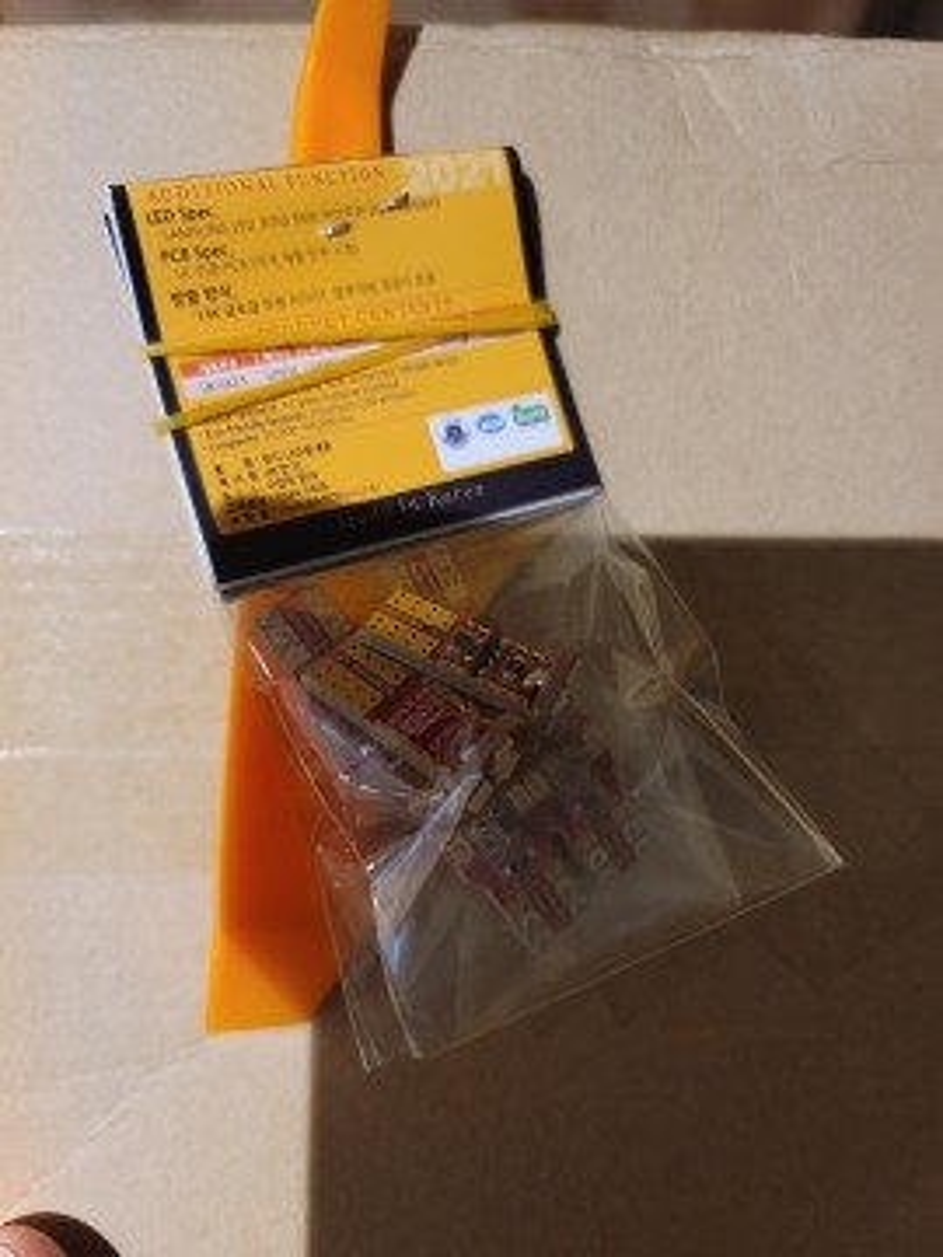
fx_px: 908
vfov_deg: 69.4
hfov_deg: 54.9
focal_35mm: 25
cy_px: 628
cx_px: 472
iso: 500
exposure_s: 1/40
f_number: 1.8
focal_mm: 7
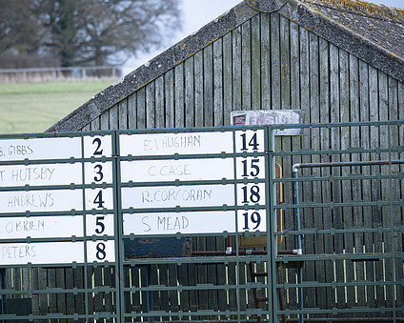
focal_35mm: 449
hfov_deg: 4.3
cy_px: 176
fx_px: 5367
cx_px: 153
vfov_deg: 3.4
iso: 800
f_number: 4
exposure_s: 1/1000
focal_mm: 200
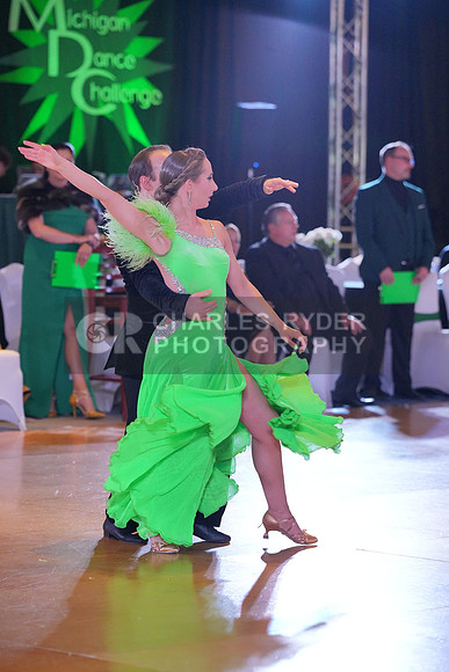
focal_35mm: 141
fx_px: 2636
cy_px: 336
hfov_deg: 9.7
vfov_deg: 14.5
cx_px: 224
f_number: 4
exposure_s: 1/500
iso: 5000
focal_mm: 141
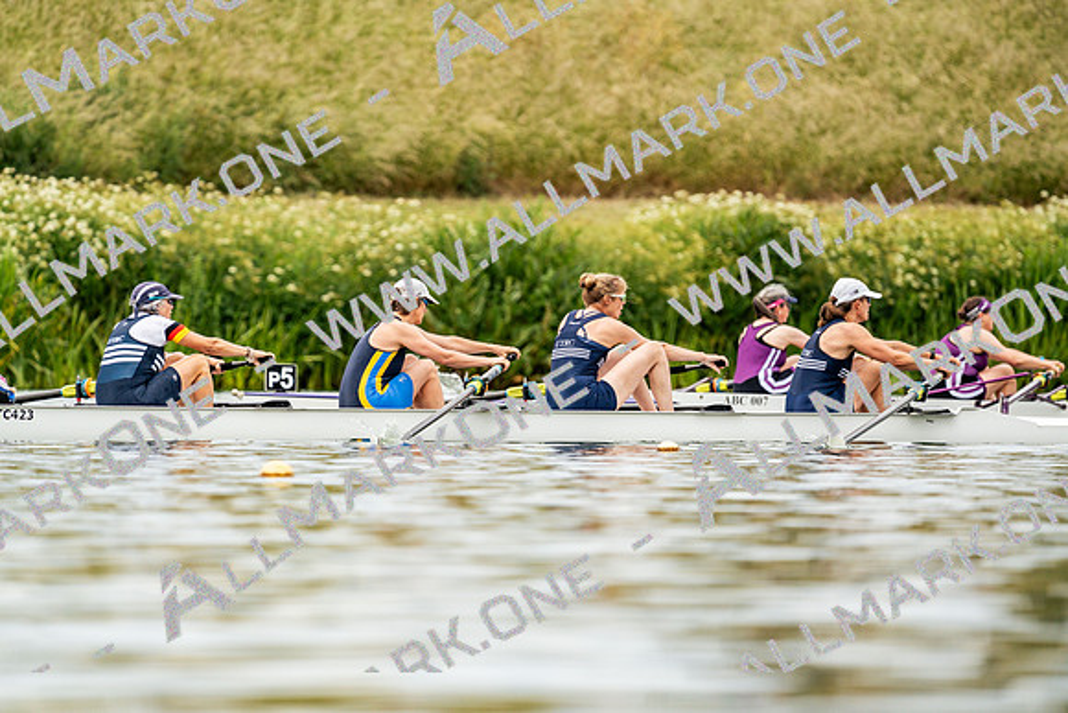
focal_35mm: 535
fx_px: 15875
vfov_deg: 2.6
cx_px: 534
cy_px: 356
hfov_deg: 3.9
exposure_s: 1/2000
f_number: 6.3
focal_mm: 535
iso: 500
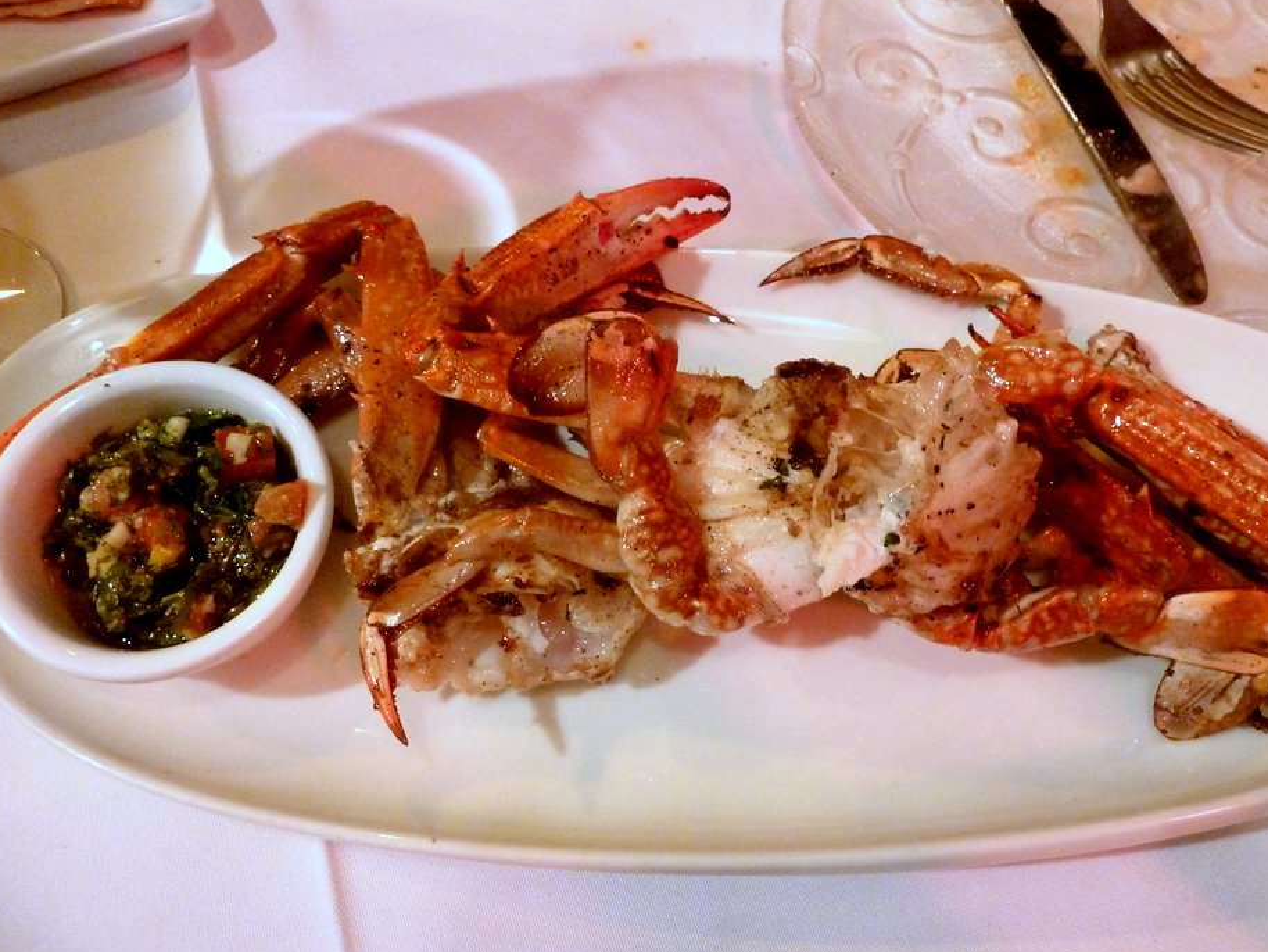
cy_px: 426
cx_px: 699
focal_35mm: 28
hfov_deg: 63.3
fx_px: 1026
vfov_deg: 49.7
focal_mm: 4.1
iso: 400
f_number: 3.3
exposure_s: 1/6
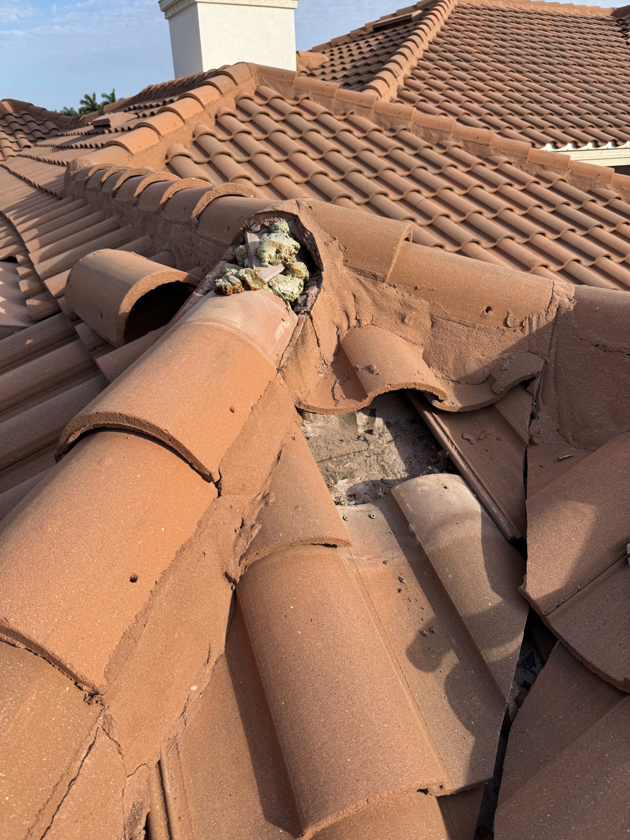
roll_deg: +1.9
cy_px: 420
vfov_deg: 71.6
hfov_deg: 56.8
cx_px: 315
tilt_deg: -25.9
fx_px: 582
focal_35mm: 24
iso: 80
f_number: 1.78
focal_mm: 6.76
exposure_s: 1/2710
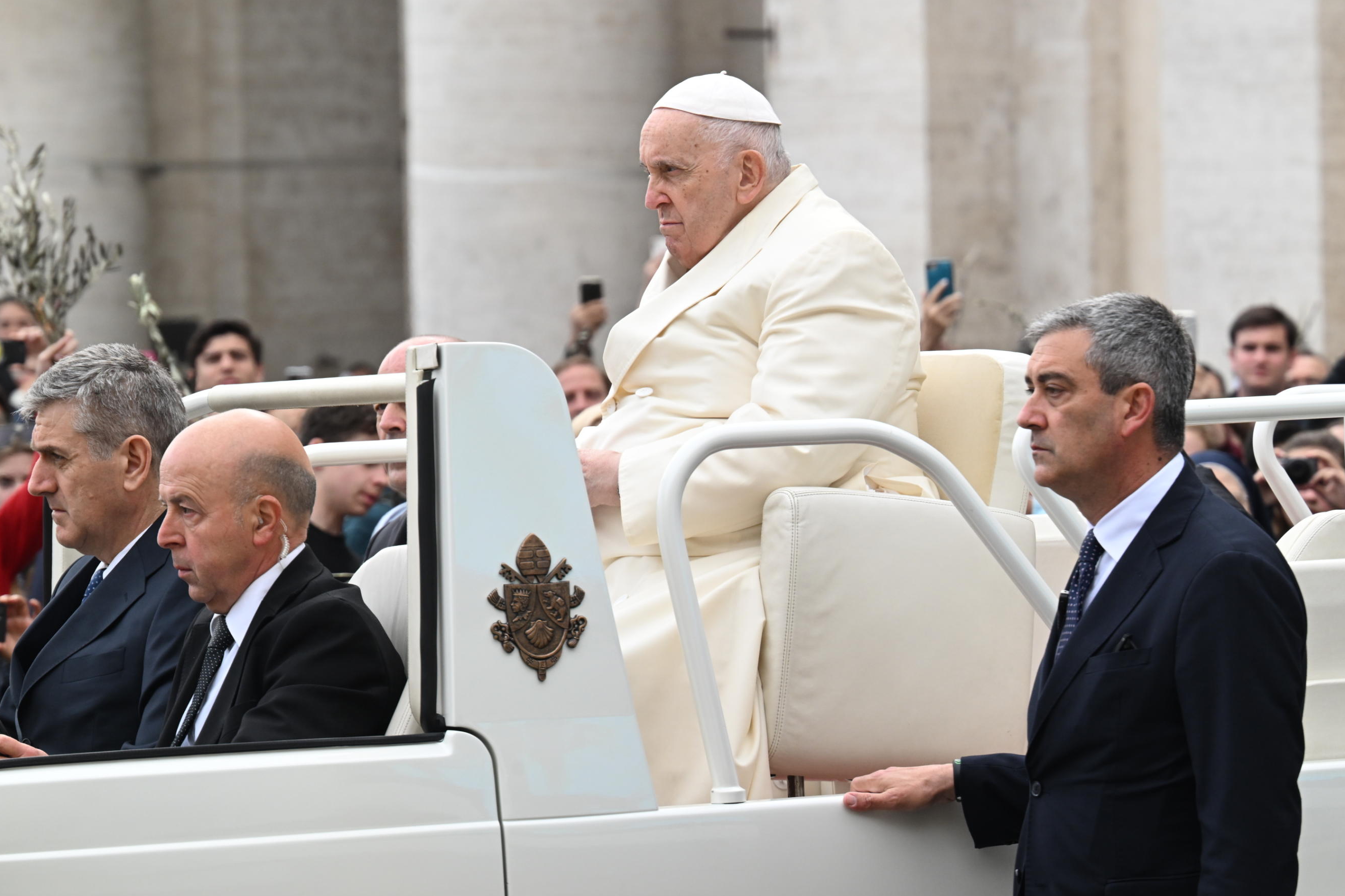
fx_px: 8668
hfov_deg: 8.9
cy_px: 417
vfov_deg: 5.9
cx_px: 770
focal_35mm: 232
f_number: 8
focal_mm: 200
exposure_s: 1/800
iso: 900
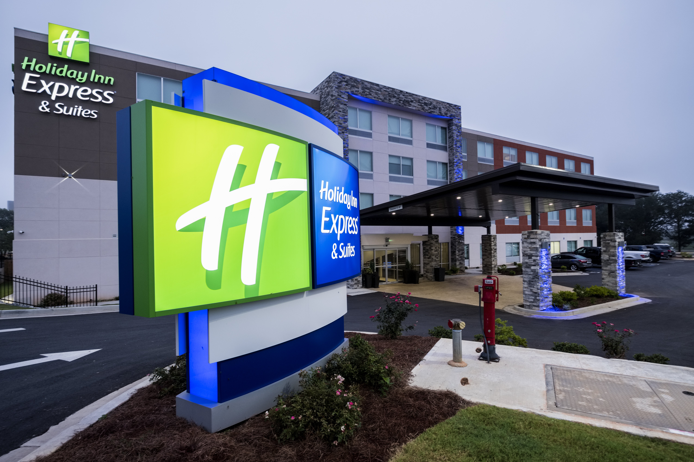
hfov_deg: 93.3
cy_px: 231
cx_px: 347
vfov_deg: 70.4
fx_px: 328
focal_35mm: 17
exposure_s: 1/13
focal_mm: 11.5
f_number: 4.5
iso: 400
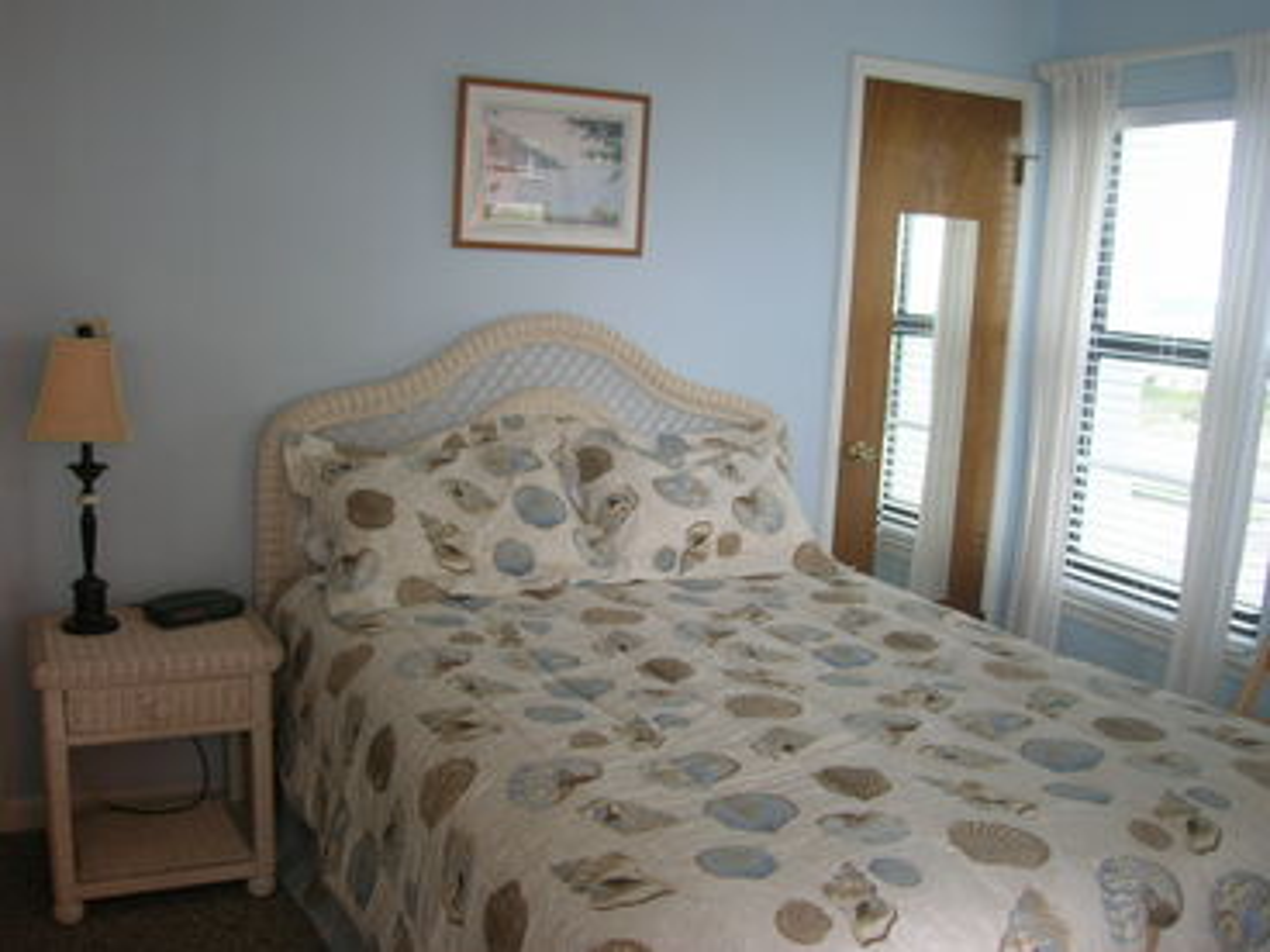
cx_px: 635
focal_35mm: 34
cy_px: 476
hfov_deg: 54.0
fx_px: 1247
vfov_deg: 41.8
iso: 50
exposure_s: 1/27.1
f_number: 4.9
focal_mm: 5.7
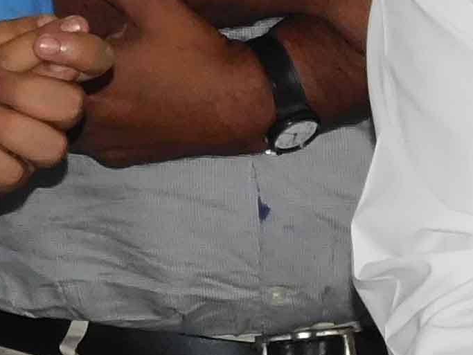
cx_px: 73
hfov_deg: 4.4
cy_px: -61
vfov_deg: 3.3
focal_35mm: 445
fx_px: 6084
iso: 280
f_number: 4.2
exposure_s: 1/30
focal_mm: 11.7
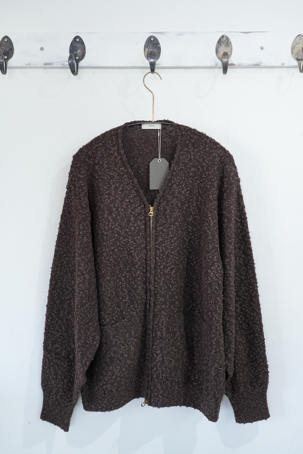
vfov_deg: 53.1
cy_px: 227
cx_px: 152
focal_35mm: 36
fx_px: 454
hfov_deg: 36.9
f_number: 14
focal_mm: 36
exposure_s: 1/13
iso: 1600
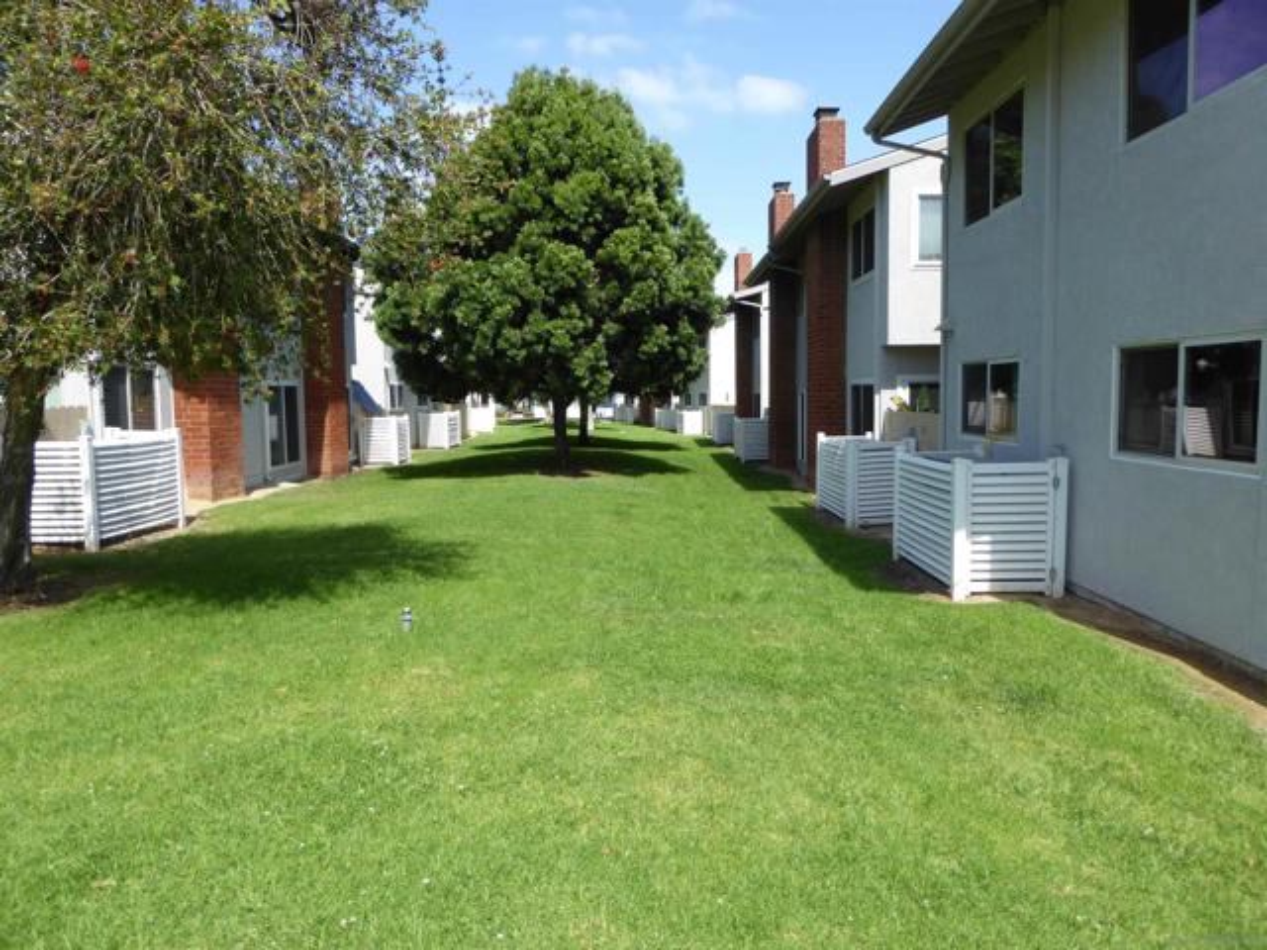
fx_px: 878
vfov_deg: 56.8
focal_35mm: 24
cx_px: 634
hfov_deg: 71.6
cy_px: 475
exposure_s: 1/500
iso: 100
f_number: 3.3
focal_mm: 4.3
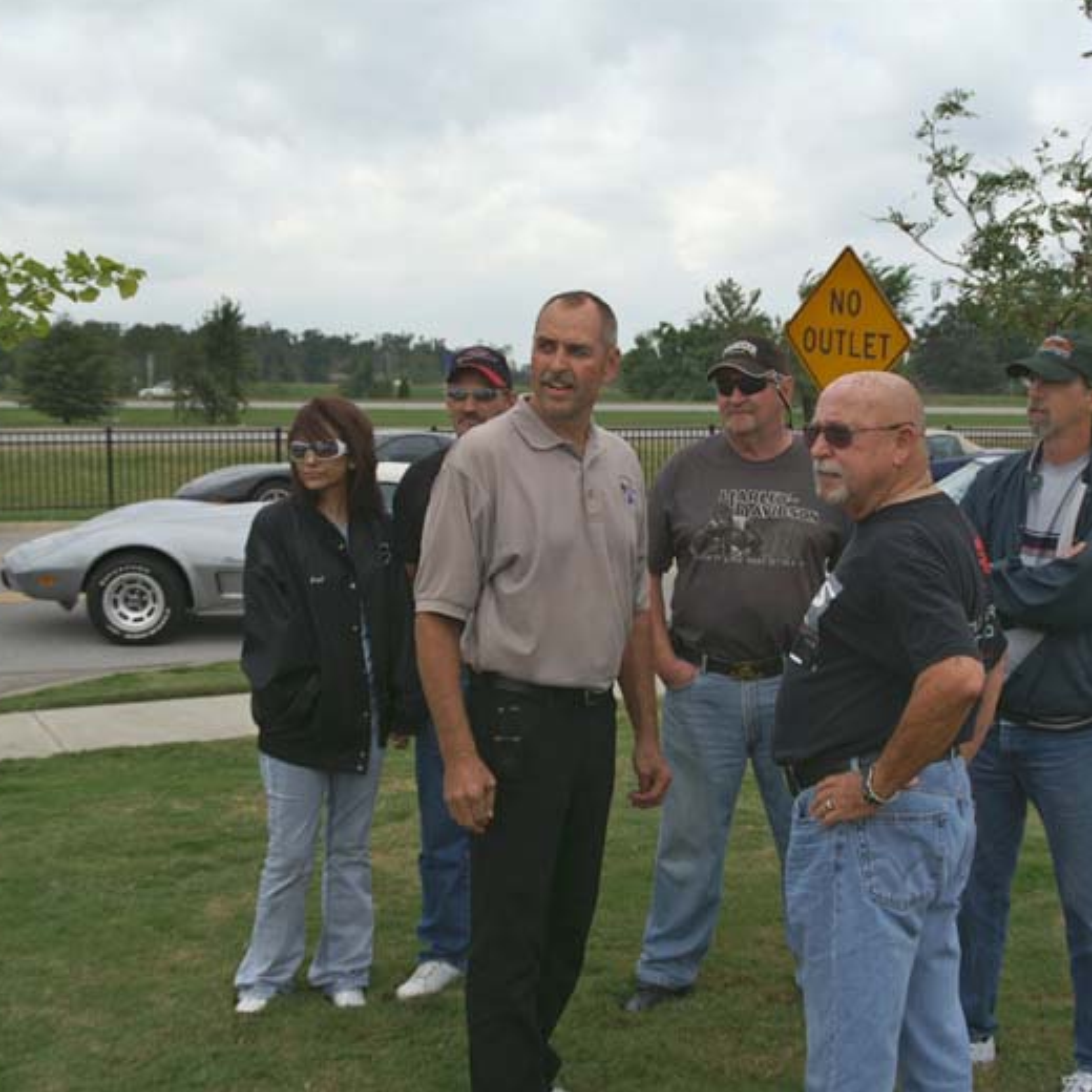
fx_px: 1677
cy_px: 544
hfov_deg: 35.9
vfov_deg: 36.1
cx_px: 674
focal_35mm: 47
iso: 100
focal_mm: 24
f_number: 6.7
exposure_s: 1/250
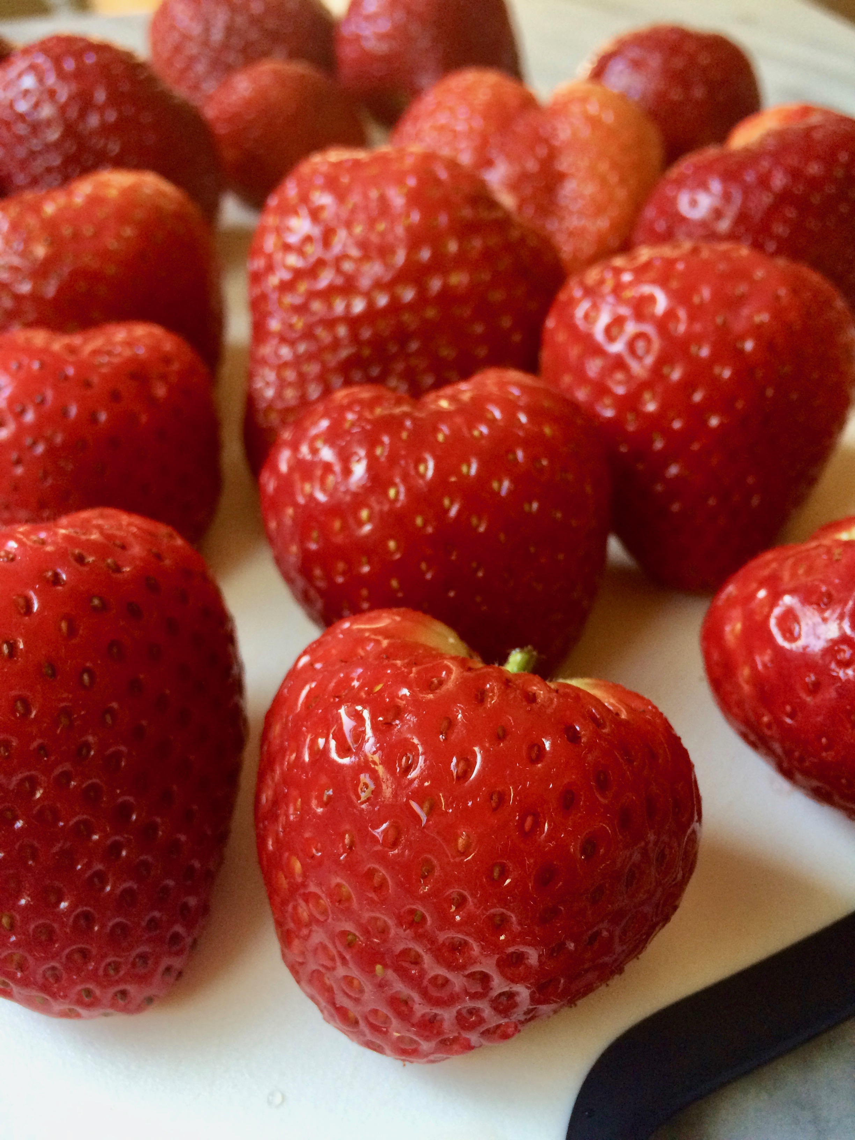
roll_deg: +2.0
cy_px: 570
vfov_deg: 61.7
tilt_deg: -41.7
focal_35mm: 29
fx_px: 955
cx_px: 428
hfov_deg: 48.2
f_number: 2.2
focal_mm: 4.15
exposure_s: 1/30
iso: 125
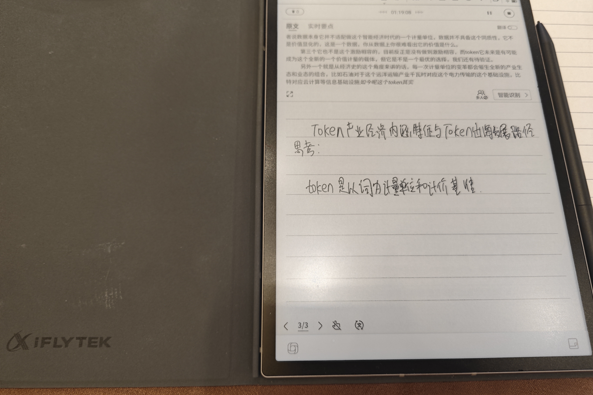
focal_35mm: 24
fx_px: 395
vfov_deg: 53.1
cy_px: 181
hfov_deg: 73.7
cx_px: 297
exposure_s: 1/50
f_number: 1.8
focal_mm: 5.43
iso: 320
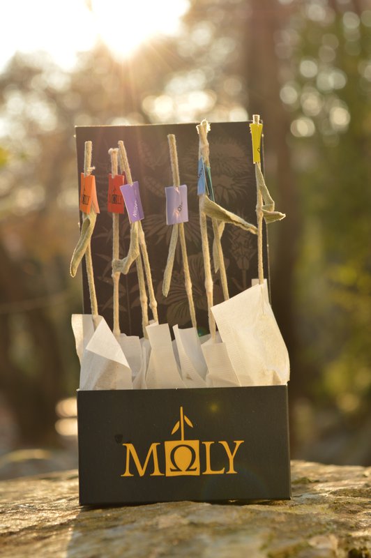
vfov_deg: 24.6
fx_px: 1277
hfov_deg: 16.5
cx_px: 186
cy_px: 279
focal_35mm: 82
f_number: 5.6
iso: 100
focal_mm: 55
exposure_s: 1/60
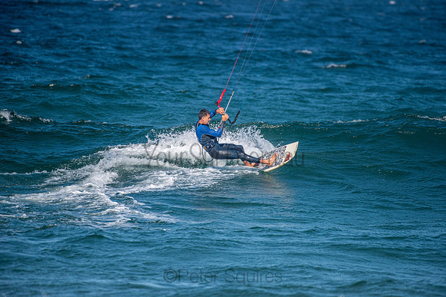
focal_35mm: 500
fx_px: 6196
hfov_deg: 4.1
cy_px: 148
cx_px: 223
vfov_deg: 2.8
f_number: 5.6
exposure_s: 1/4000
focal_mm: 500
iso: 450
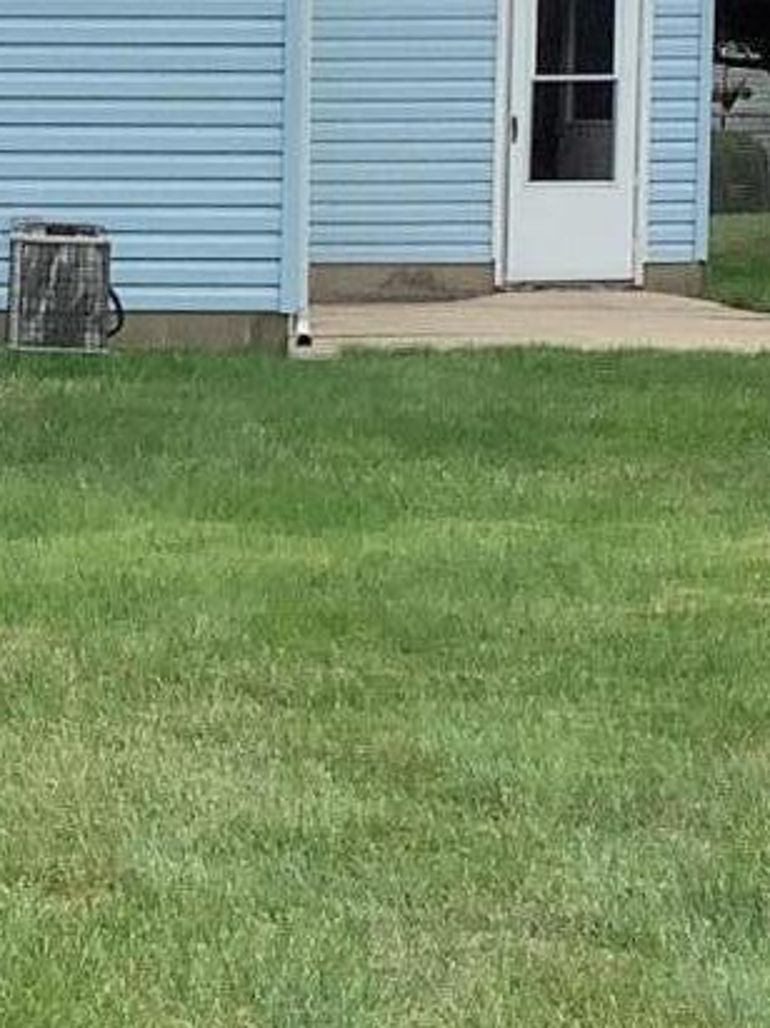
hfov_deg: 9.6
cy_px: 618
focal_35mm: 151
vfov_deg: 13.1
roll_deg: +0.6
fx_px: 4481
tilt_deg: -7.3
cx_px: -220
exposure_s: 1/646
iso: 25
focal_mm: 3.3
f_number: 2.4
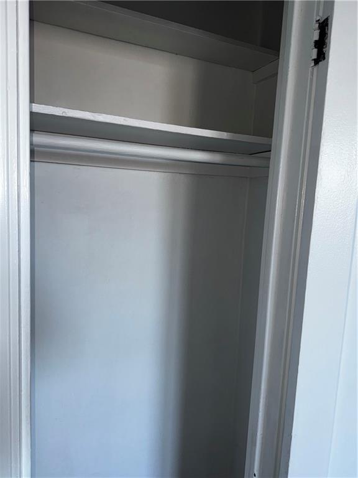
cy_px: 239
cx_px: 179
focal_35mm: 24
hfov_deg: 56.8
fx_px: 331
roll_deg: -2.0
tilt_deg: -6.0
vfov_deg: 71.6
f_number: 1.78
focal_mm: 6.76
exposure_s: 1/43
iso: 64
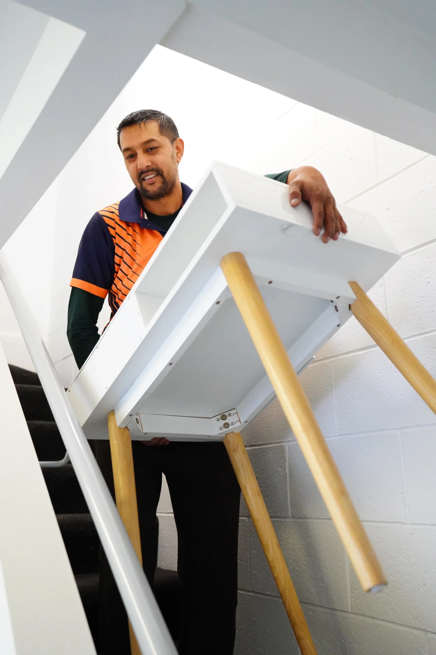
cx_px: 218
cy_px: 328
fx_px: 636
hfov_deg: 37.9
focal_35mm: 35
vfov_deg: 54.4
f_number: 3.5
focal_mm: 35
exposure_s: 1/200
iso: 12800
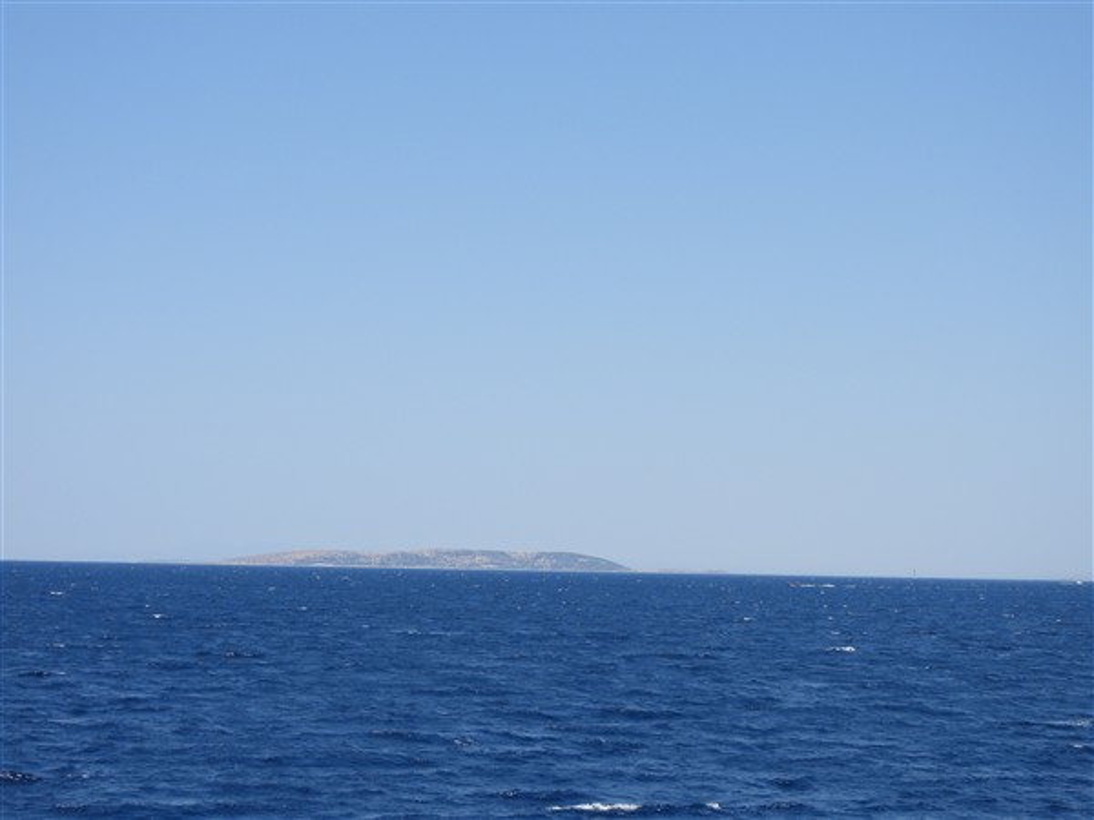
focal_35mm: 70
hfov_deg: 27.8
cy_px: 410
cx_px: 547
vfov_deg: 21.0
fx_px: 2212
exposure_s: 1/1250
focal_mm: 12.5
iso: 100
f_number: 3.5
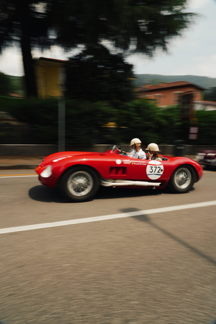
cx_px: 108
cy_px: 162
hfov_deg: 53.1
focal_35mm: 24
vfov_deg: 73.8
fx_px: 216
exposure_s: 1/40
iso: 100
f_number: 14
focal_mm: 24
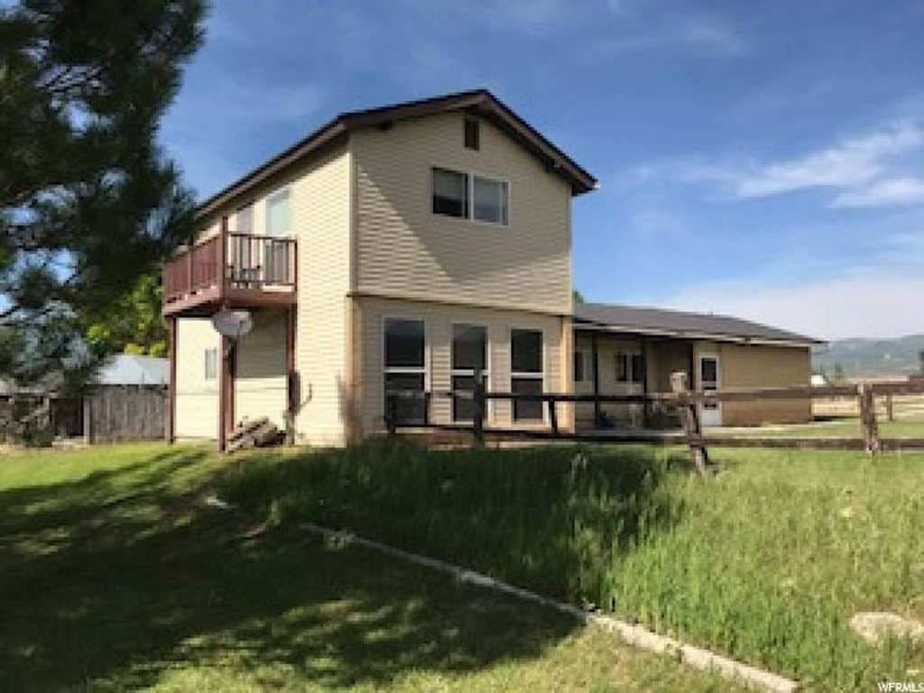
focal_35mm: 28
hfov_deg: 63.4
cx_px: 462
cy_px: 346
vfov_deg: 49.7
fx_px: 747
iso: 20
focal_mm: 3.99
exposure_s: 1/2336
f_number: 1.8
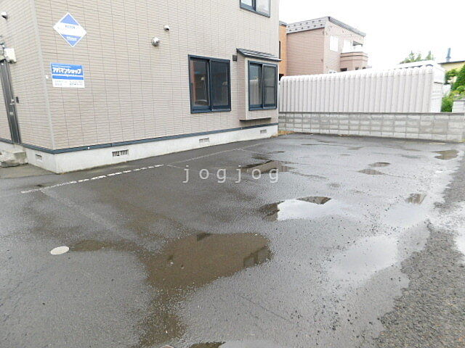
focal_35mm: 23
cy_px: 174
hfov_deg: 73.9
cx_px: 232
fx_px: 309
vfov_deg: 58.9
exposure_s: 1/200
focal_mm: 4
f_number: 3
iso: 125
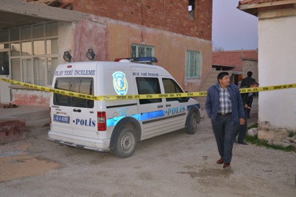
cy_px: 98
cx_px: 148
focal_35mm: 33
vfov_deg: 40.0
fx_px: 271
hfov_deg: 57.2
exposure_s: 1/30
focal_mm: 22
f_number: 4
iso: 800
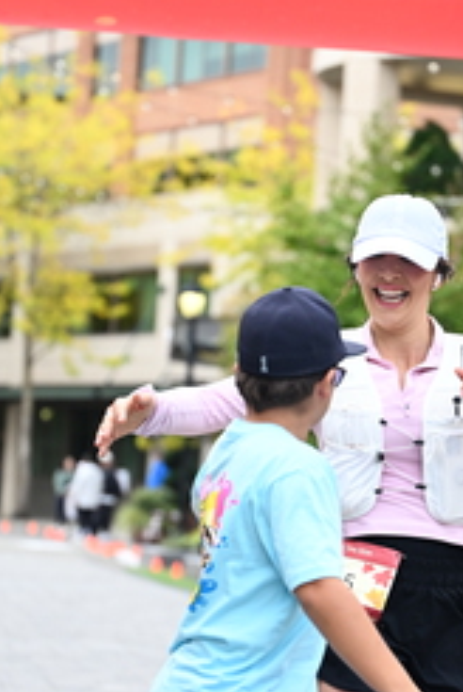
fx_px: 3020
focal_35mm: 157
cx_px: 272
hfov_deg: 8.8
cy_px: 421
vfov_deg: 13.1
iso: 640
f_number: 2.8
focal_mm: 70
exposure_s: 1/2000
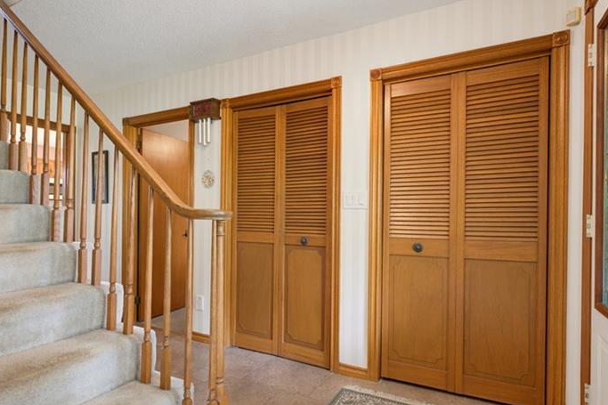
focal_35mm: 21
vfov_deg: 59.4
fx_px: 355
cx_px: 275
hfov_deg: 81.0
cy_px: 218
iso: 400
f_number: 8
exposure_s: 1.6
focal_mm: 14
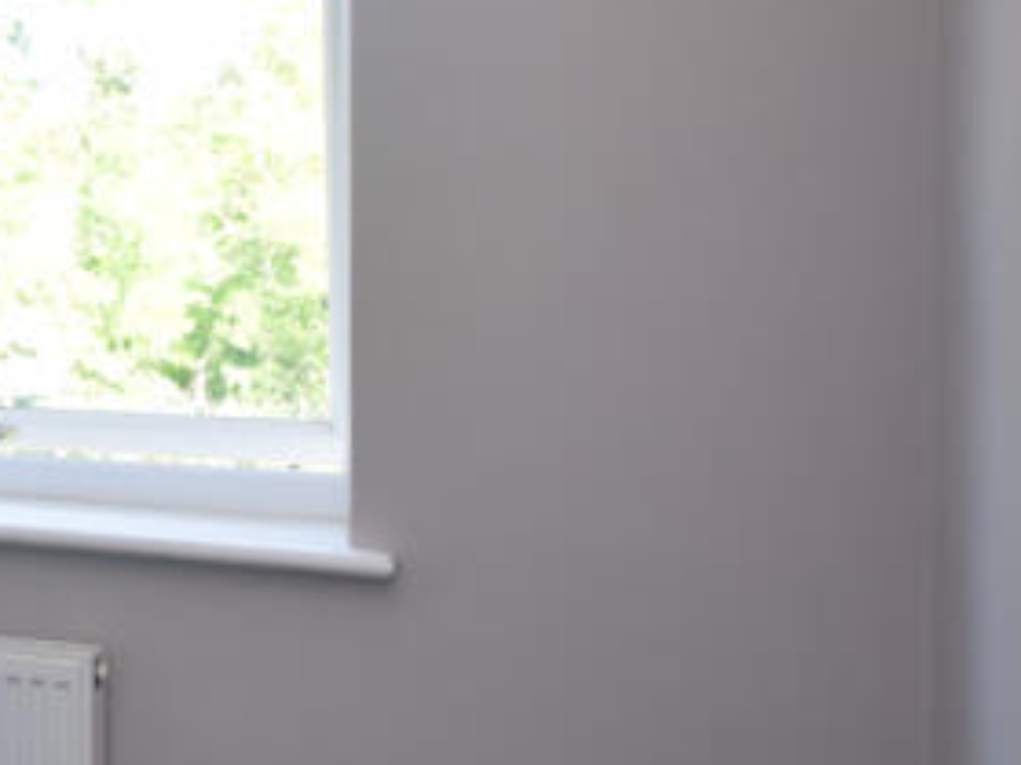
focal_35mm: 53
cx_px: -256
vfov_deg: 27.5
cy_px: 320
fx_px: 1563
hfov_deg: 30.0
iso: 400
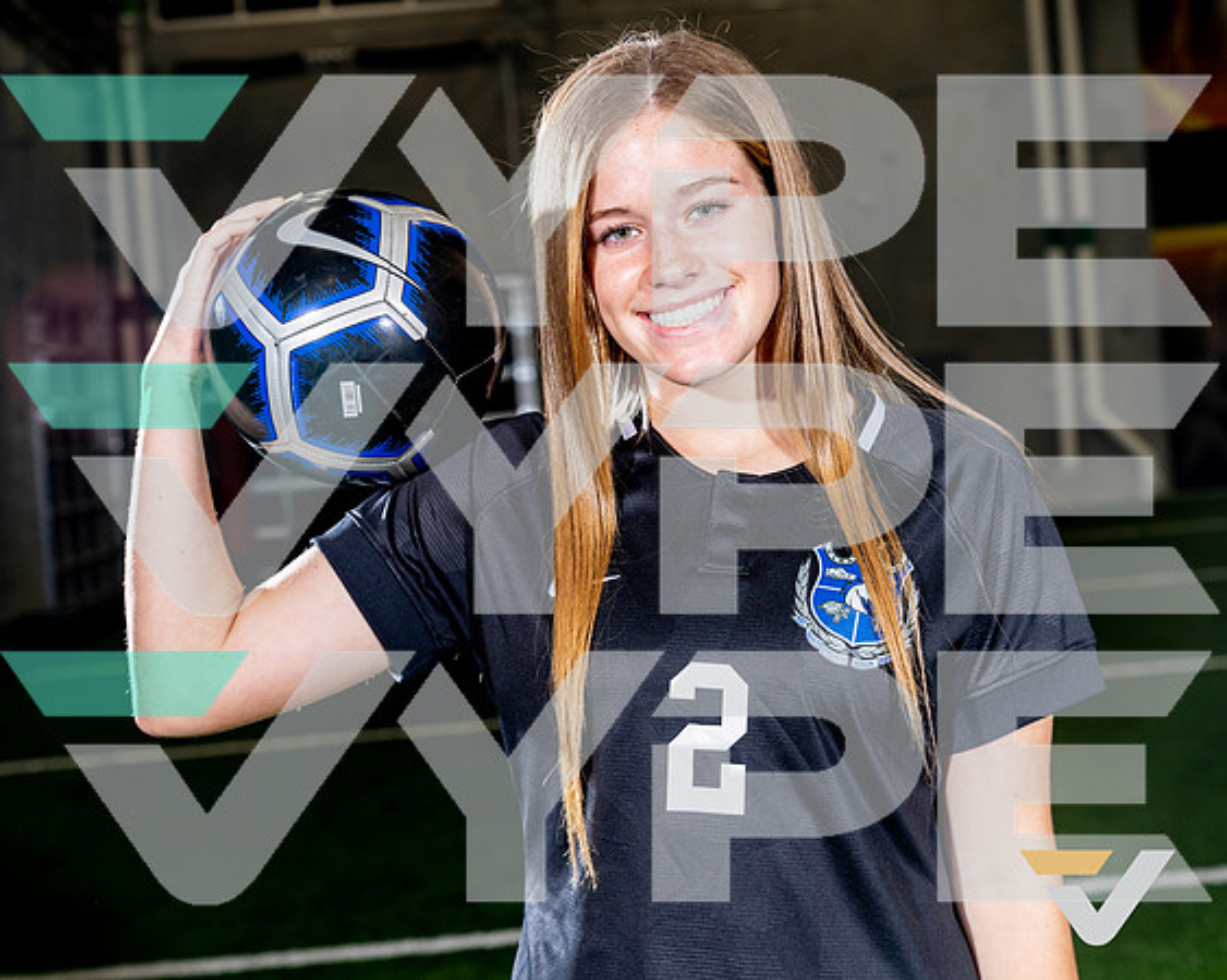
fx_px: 2249
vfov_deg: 24.6
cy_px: 490
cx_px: 573
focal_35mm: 62
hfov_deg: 30.5
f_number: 5
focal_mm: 55
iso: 100
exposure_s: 1/125
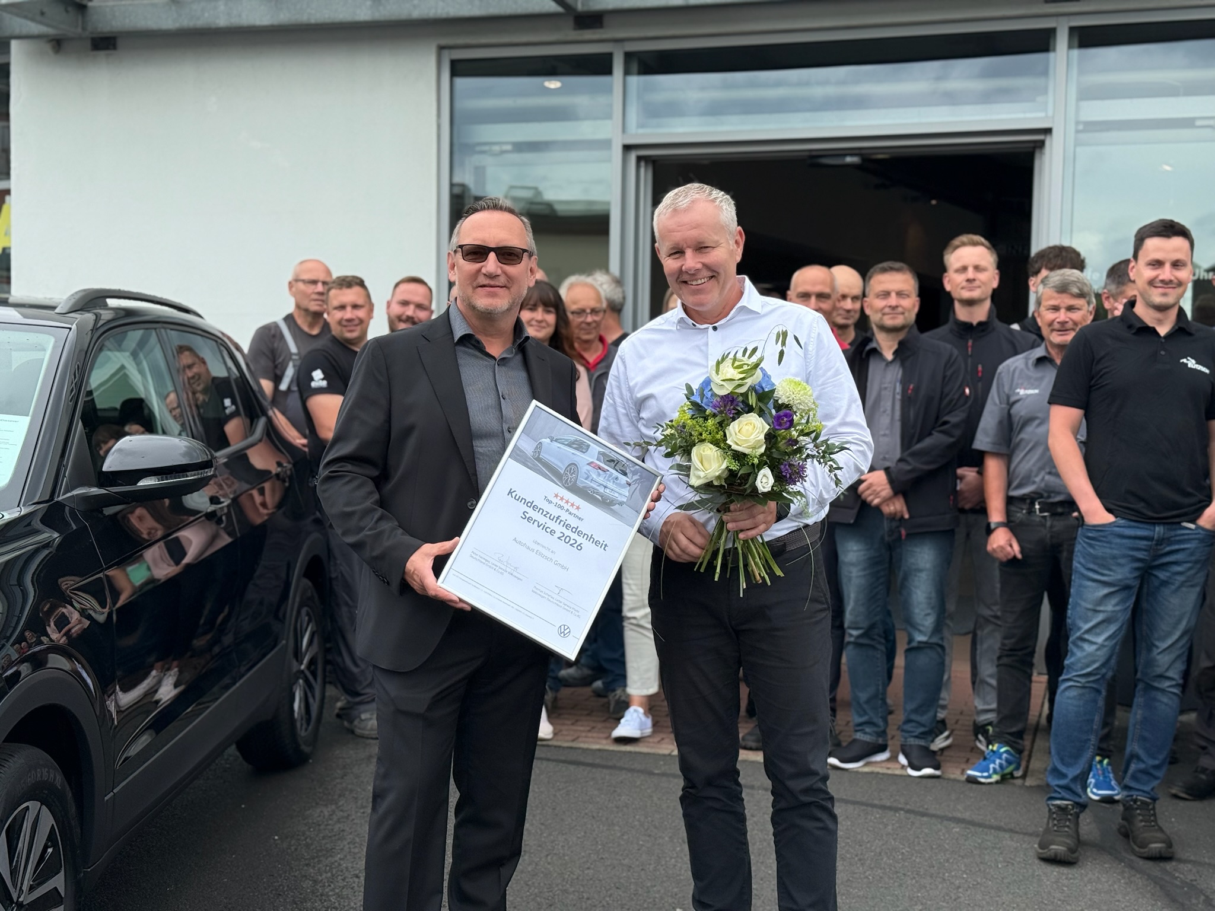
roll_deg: -1.0
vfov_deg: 30.3
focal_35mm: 48
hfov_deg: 39.7
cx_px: 608
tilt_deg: -1.1
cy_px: 456
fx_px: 1685
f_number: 1.78
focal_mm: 6.76
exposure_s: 1/2667
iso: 64
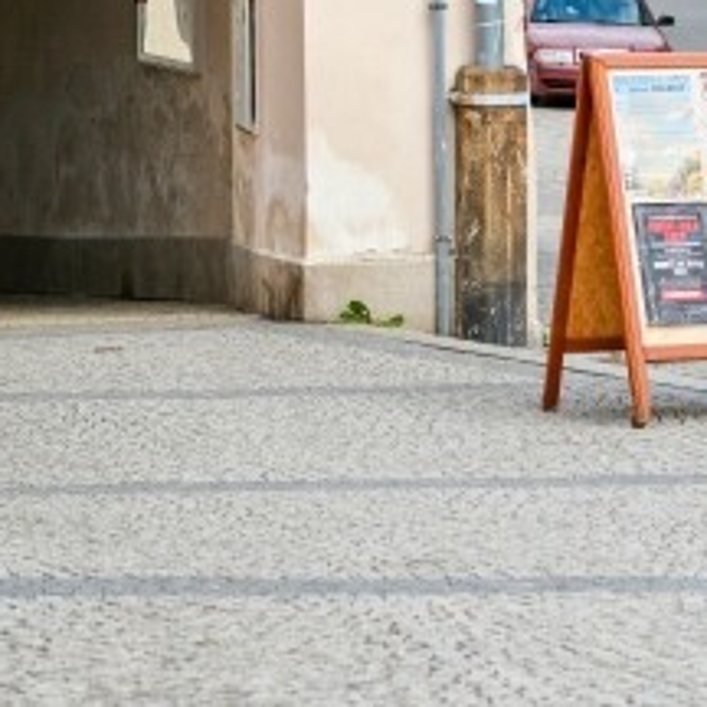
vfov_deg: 8.8
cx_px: 367
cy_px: 65
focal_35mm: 198
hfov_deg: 8.8
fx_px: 4575
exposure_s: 1/4000
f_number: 3.6
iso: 640
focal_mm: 56
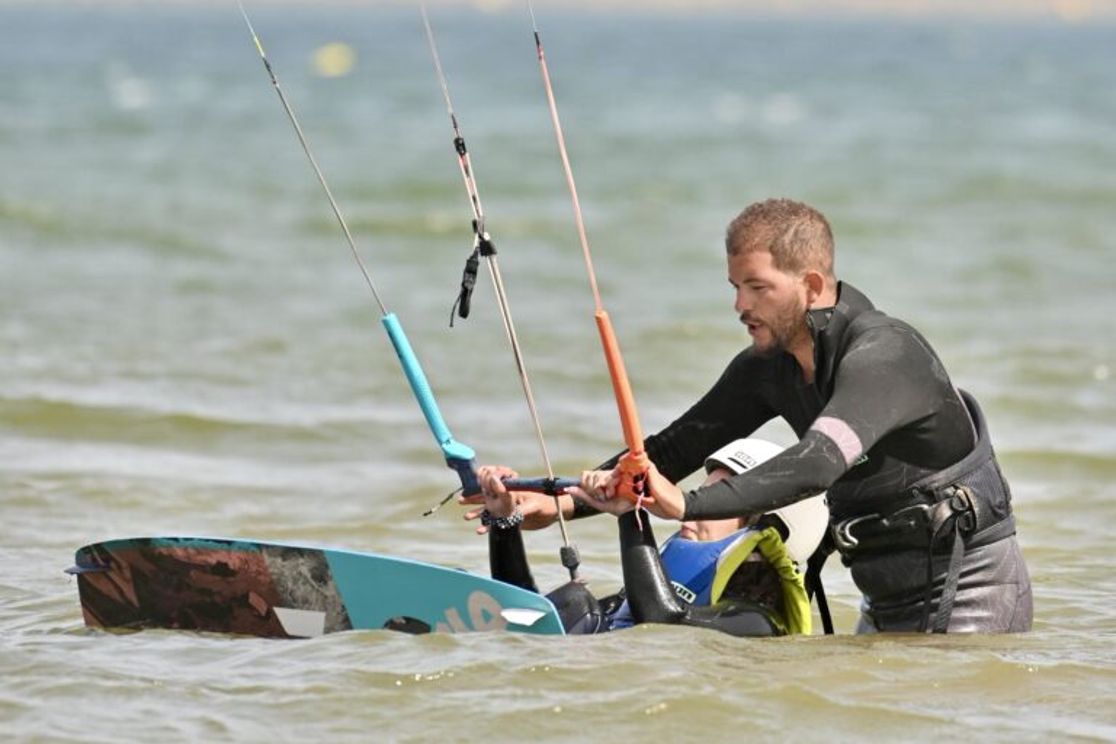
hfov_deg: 5.2
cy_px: 372
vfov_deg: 3.4
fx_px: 12399
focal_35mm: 400
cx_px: 558
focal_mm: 400
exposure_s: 1/750
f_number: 5.6
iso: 140
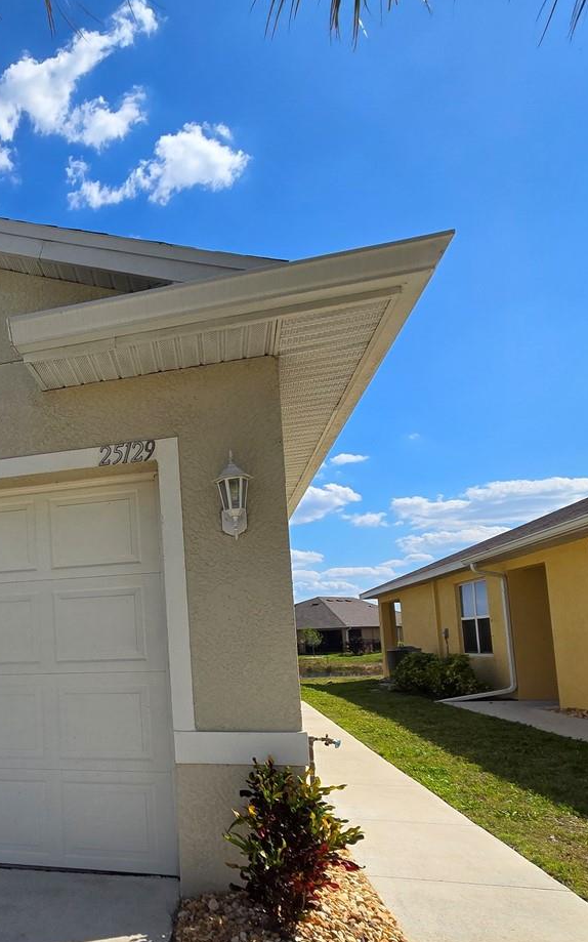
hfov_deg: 43.0
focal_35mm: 24
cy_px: 596
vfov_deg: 73.4
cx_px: -14
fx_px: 616
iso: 50
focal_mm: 2.2
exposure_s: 1/3399
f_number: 2.2
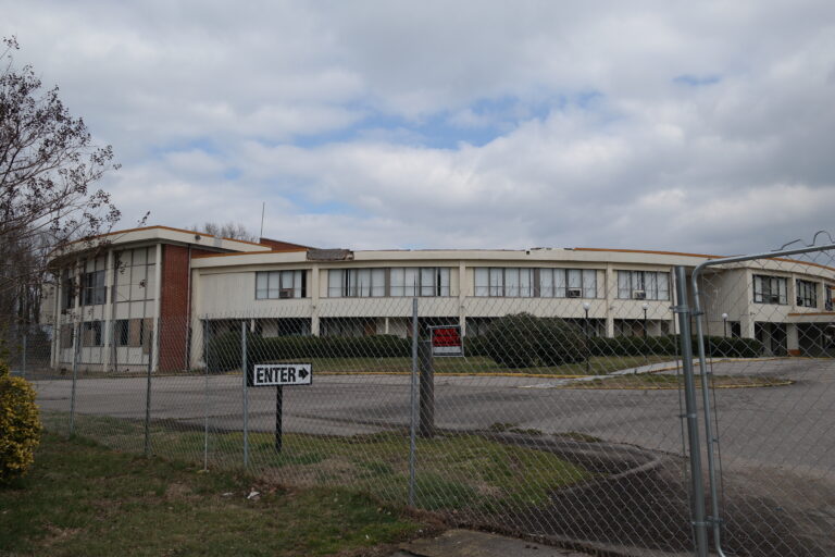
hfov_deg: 61.9
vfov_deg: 43.6
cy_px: 278
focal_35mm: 30
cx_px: 418
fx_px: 696
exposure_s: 1/320
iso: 100
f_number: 7.1
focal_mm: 20
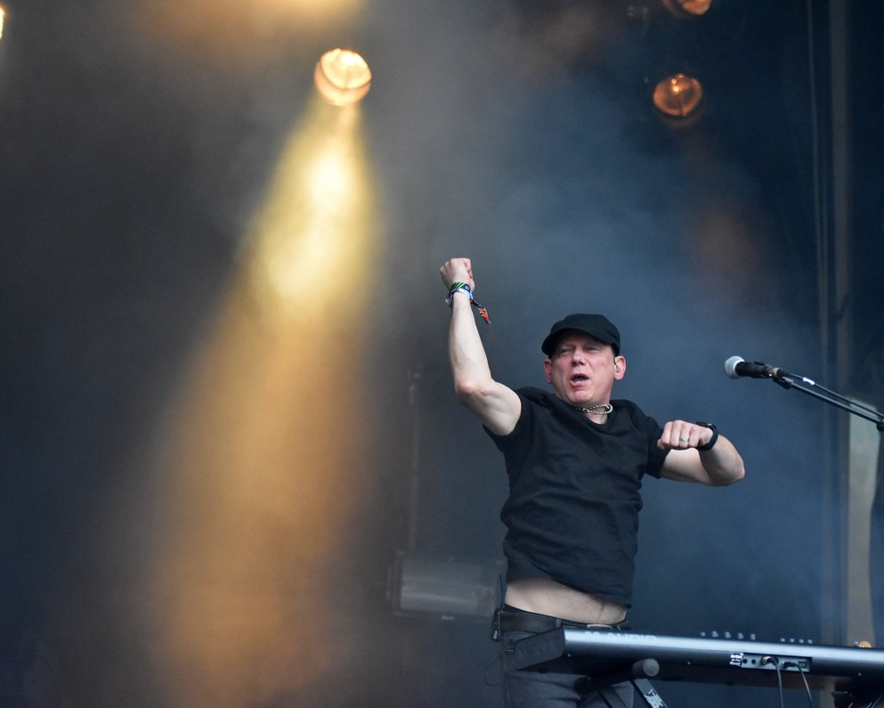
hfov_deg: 11.9
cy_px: 353
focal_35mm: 162
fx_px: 4228
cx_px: 524
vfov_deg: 9.6
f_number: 2.8
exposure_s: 1/2000
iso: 2000
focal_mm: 95
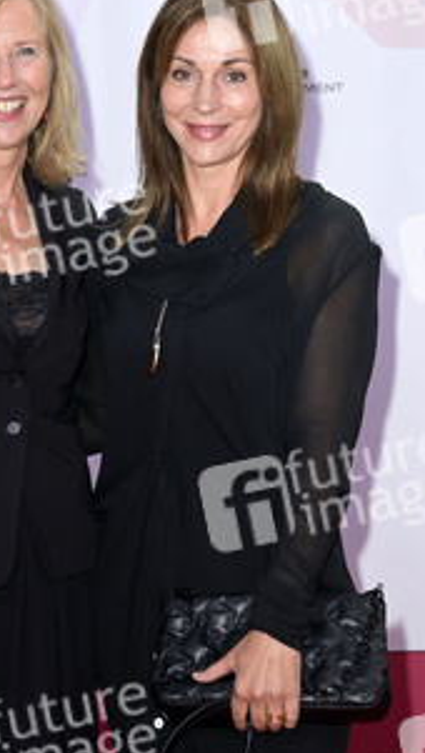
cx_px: 100
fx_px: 1997
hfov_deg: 12.1
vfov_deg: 21.3
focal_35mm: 100
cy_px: 368
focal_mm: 72
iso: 400
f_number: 5.6
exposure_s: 1/250
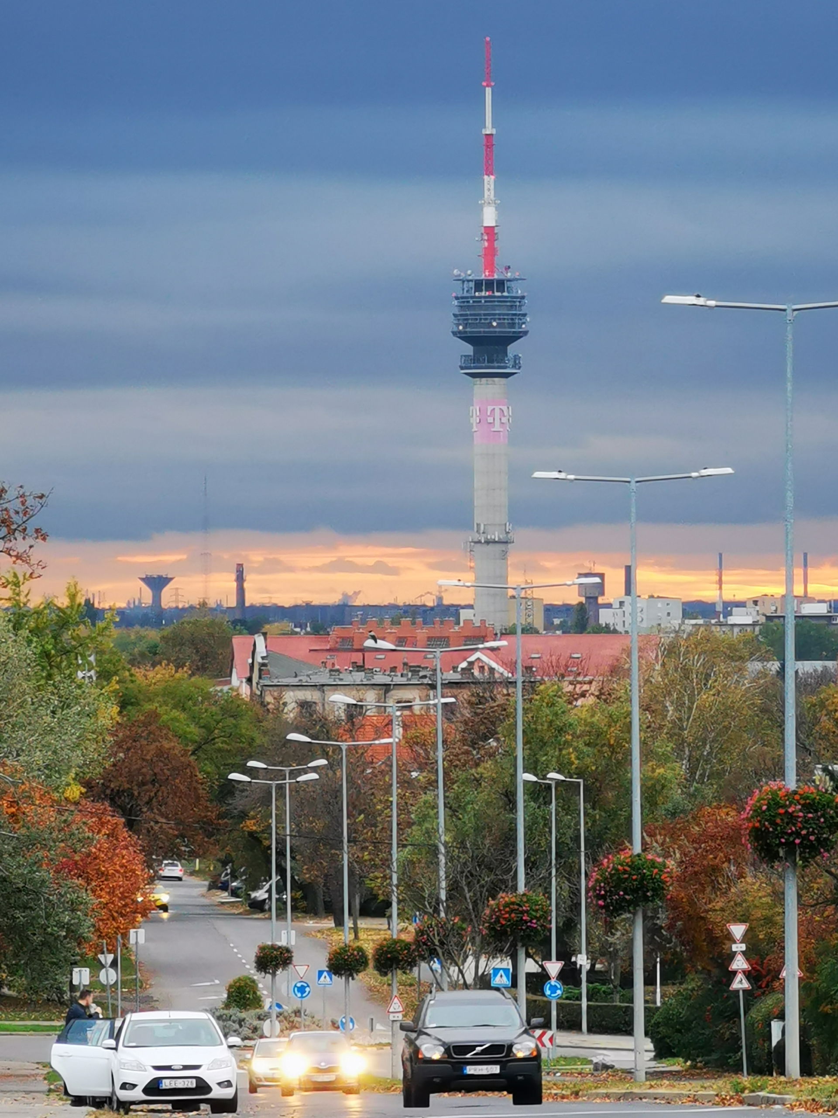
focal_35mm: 270
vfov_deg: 7.3
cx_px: 419
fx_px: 8715
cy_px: 559
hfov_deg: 5.5
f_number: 3.4
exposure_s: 1/50
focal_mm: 14.46
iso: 80
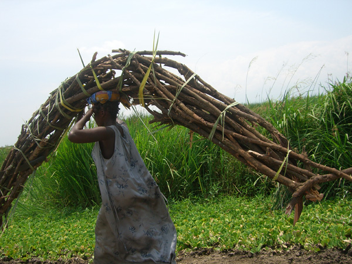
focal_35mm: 38
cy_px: 132
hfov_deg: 49.0
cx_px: 176
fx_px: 386
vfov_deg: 37.7
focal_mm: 6.2
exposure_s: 1/500
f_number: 4.3
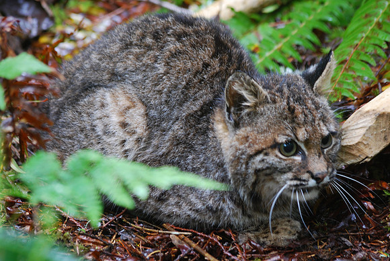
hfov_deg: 10.1
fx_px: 2196
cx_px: 195
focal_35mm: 202
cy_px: 130
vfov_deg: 6.8
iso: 400
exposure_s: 1/20
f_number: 4.5
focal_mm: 135
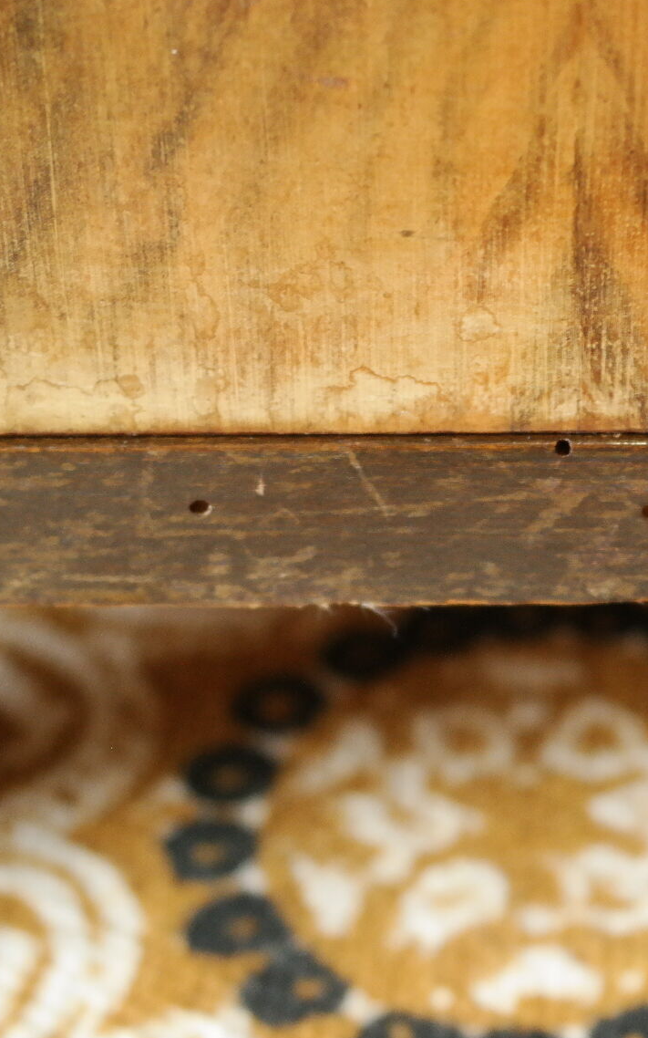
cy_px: 519
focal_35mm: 82
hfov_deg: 15.8
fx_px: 2318
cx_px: 503
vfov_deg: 25.2
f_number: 5.6
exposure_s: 1/30
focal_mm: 35
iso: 1600
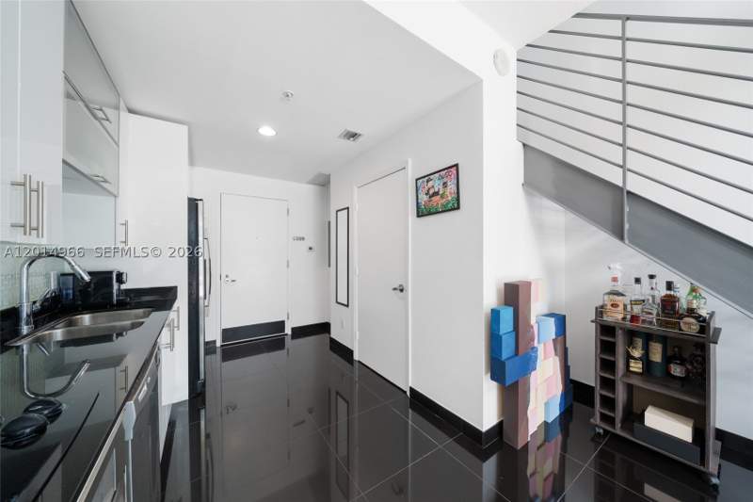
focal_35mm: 12
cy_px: 251
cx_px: 376
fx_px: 251
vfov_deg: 90.0
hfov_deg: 112.6
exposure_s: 1/6
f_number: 9
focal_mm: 12
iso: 500
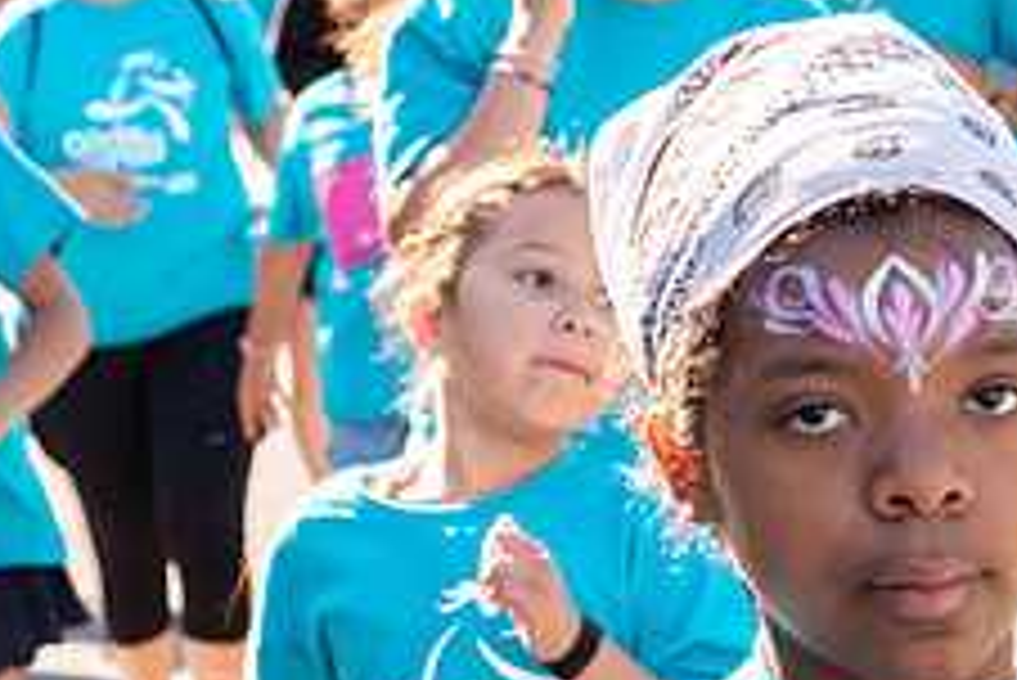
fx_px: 6162
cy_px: 383
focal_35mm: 218
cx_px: 450
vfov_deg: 6.3
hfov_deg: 9.4
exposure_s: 1/500
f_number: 8
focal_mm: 85
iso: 800
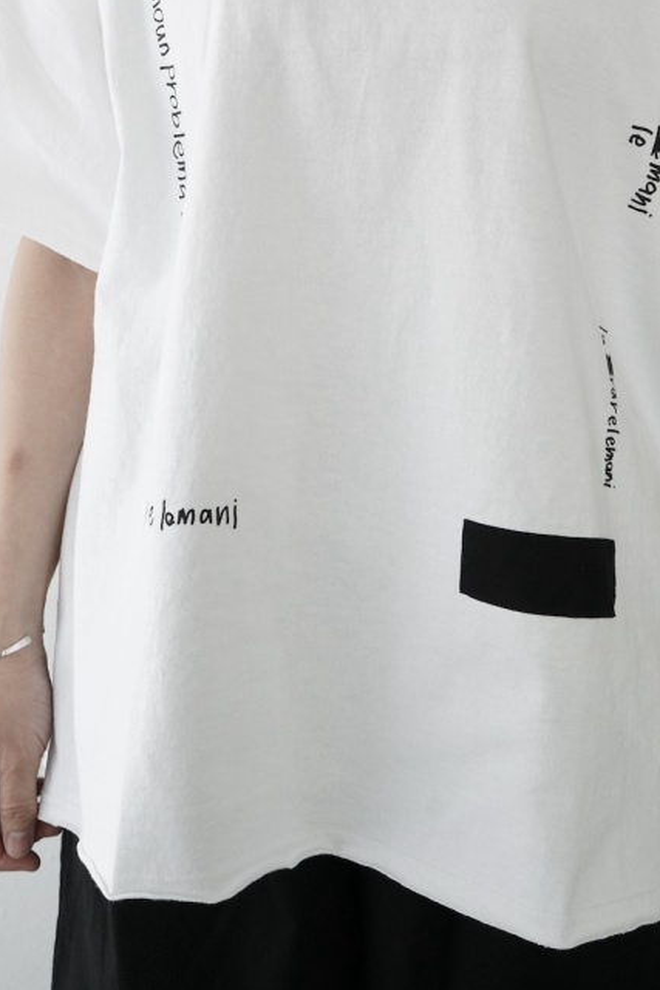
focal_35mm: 54
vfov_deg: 36.1
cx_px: 391
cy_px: 255
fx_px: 1486
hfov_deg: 25.0
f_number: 6.3
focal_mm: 36
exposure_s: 1/125
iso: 5000
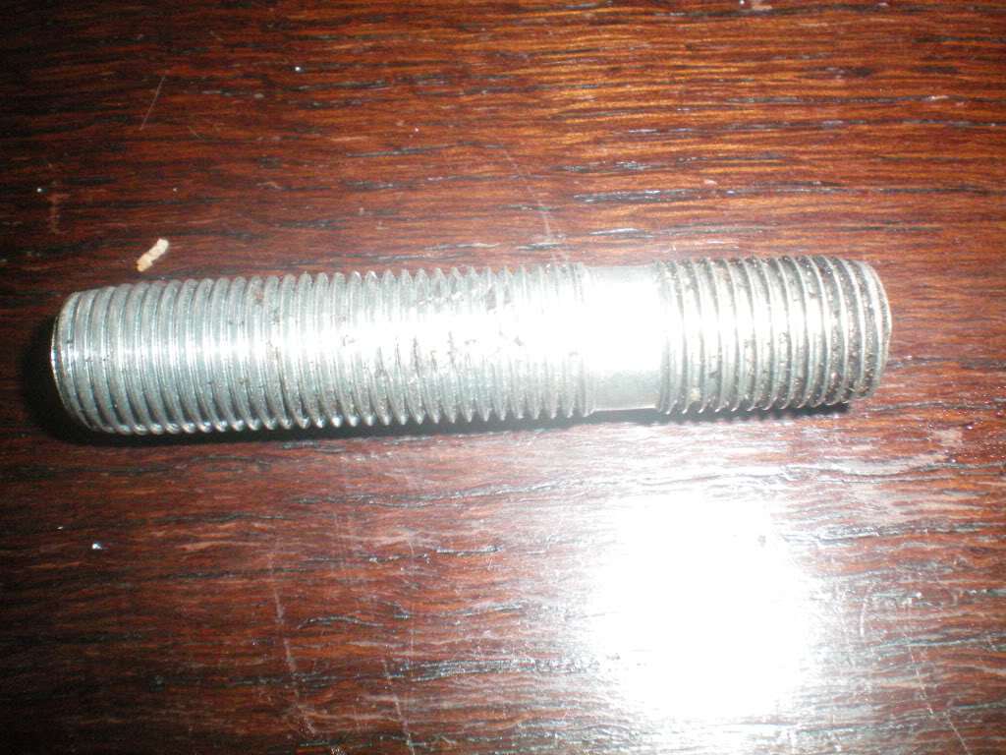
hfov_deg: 49.0
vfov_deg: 37.7
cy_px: 378
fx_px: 1104
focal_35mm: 38
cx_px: 503
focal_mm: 6.3
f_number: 4.6
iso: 400
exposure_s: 1/60
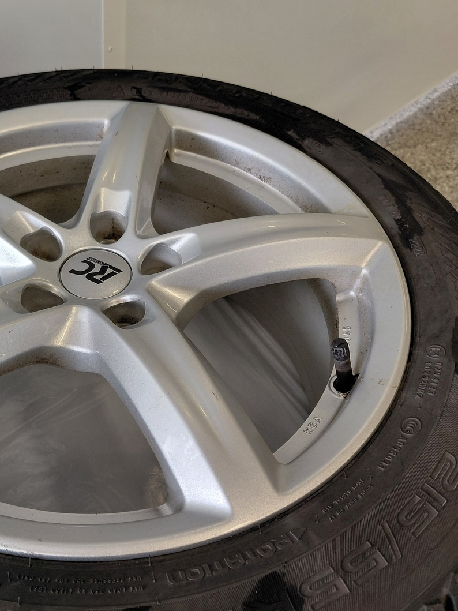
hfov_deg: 40.3
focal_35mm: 34
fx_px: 600
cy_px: 306
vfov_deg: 54.0
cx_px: 100
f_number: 1.8
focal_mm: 4.69
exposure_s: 1/100
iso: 80
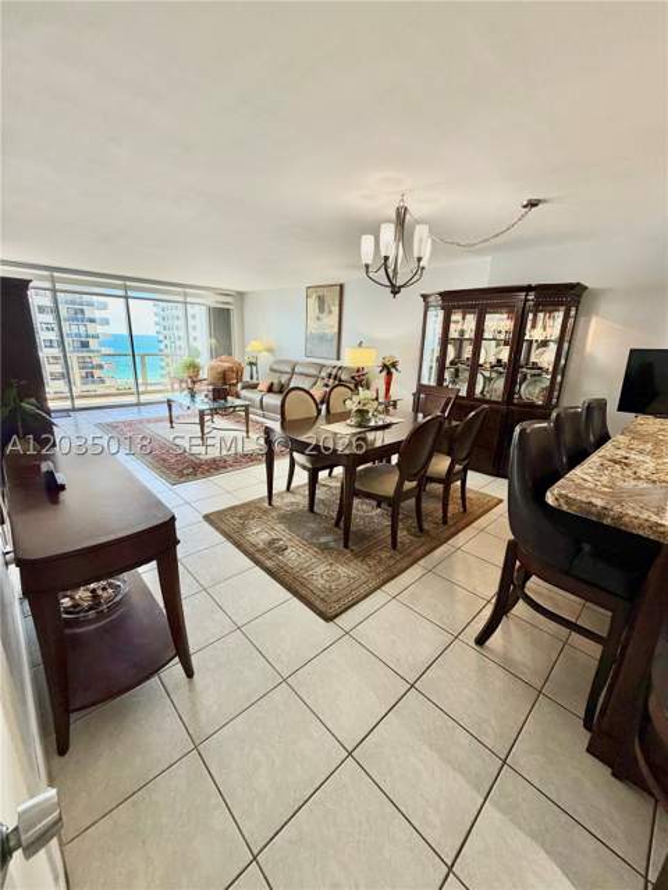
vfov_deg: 102.1
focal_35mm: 14
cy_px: 445
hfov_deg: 85.7
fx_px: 360
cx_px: 334
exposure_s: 1/120
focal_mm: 2.22
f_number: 2.2
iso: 100
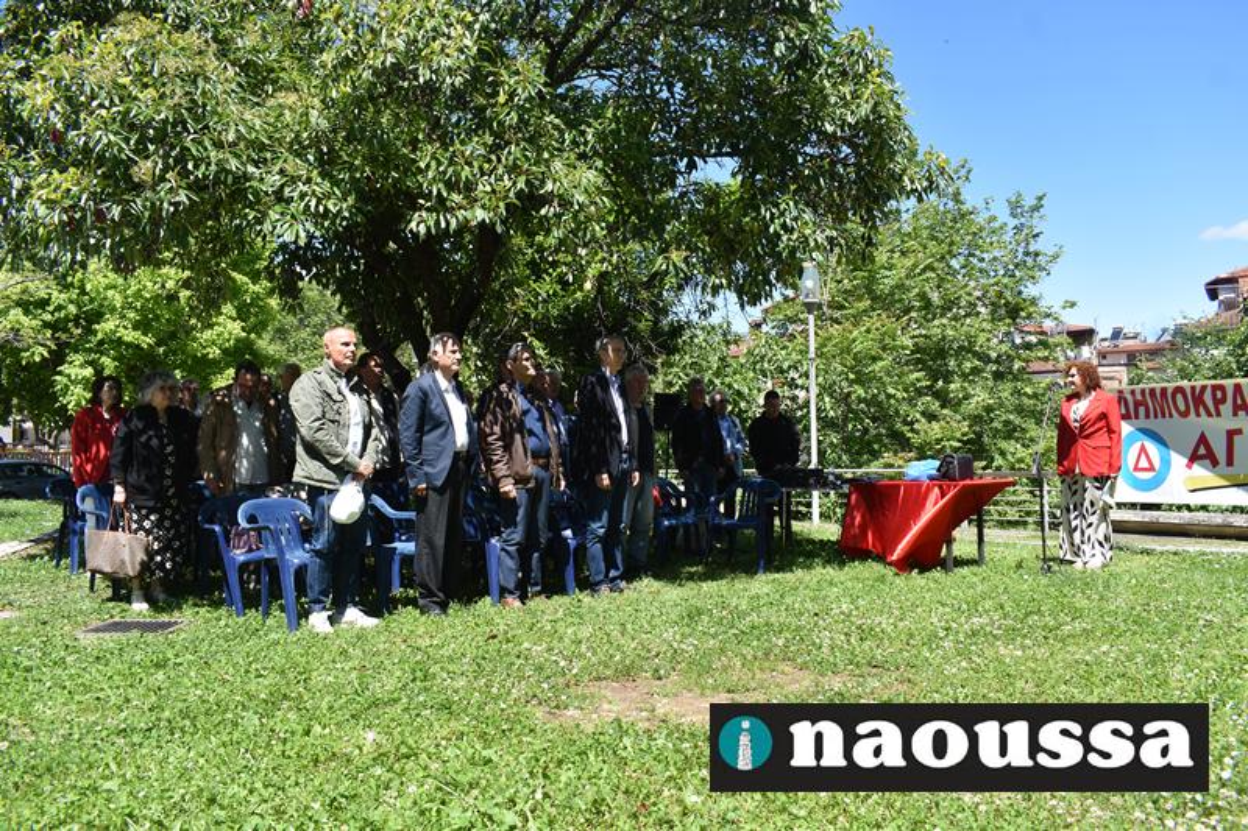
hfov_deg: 67.4
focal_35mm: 27
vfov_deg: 47.9
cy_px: 416
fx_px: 936
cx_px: 624
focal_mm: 18
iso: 160
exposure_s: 1/250
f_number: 8
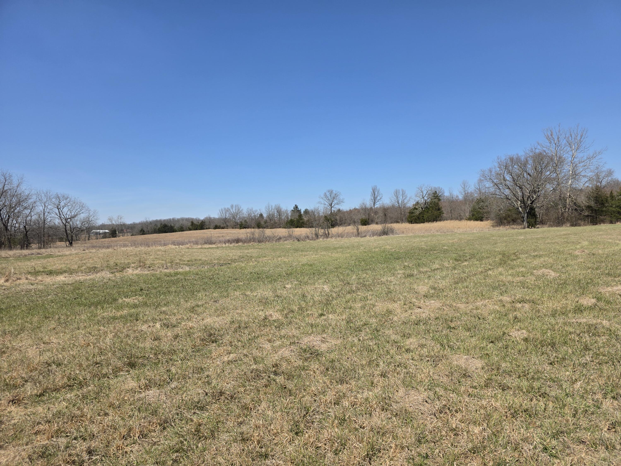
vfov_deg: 58.9
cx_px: 310
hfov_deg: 73.9
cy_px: 233
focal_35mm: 23
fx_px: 413
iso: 80
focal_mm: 6.3
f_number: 1.7
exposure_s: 1/6809
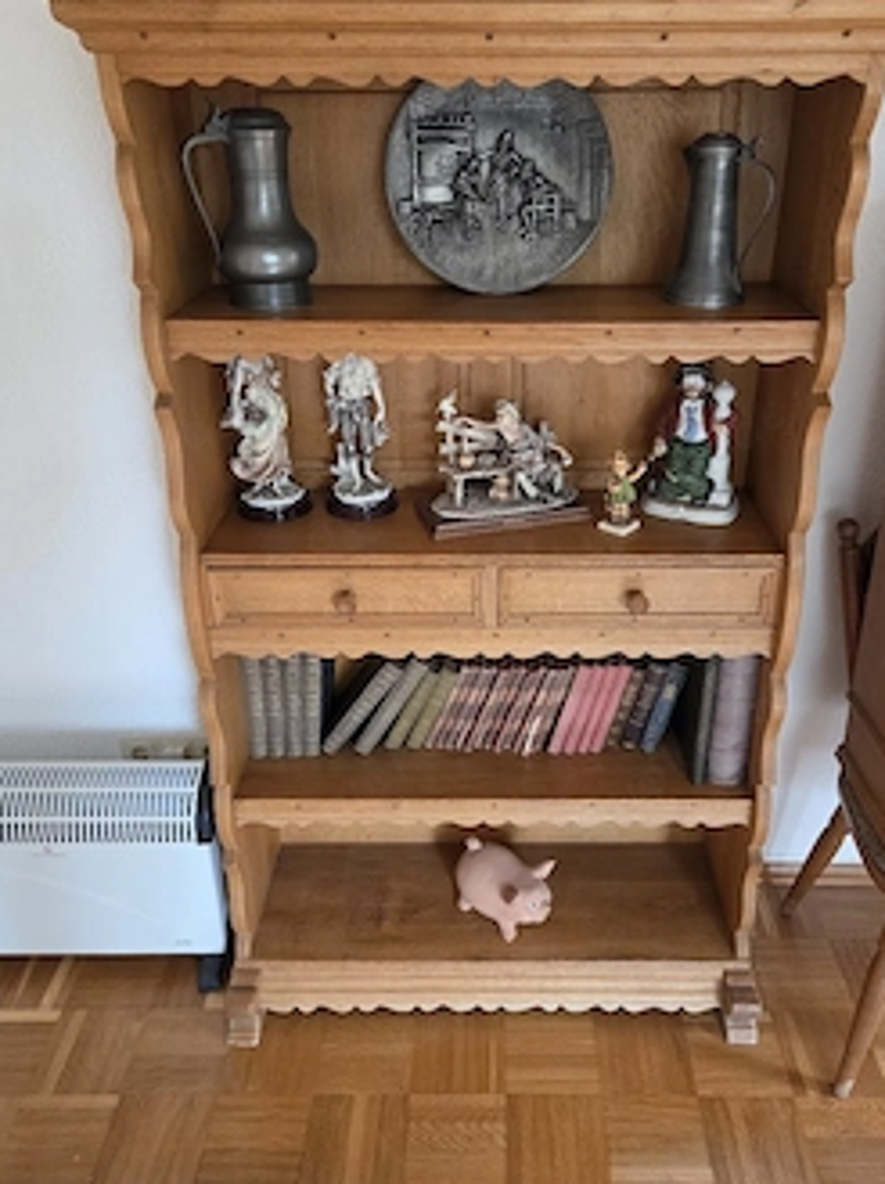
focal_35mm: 28
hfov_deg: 49.6
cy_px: 515
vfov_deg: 63.3
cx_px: 486
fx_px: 956
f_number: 1.8
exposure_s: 1/101
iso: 800
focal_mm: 5.4
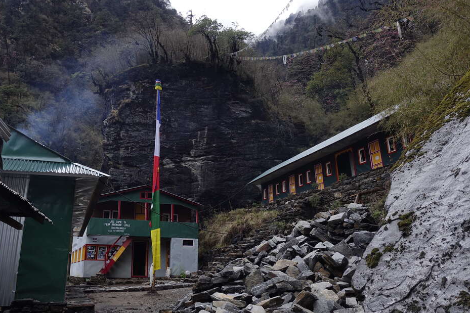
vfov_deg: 42.2
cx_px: 168
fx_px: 405
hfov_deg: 59.3
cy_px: 128
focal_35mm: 31
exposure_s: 1/400
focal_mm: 8.8
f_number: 4
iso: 125
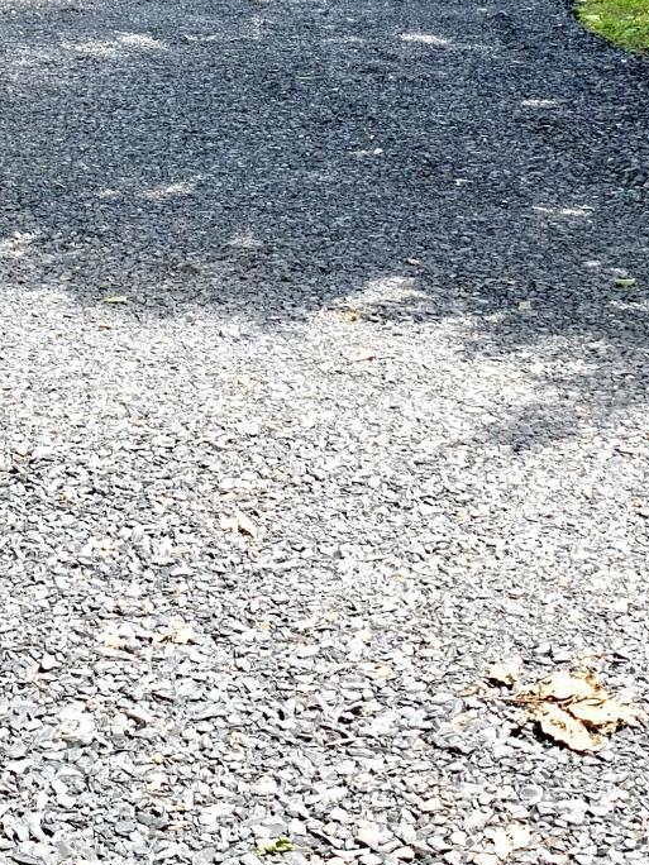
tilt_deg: +2.7
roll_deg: -0.1
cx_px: 178
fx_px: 1900
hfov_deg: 19.3
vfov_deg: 24.3
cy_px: -29
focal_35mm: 76
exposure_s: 1/431
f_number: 1.8
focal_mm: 4.25
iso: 25
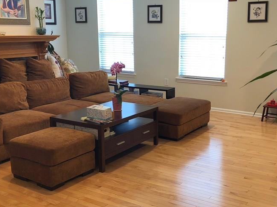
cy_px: 105
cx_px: 164
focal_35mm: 44
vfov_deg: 32.9
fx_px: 352
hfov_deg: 42.8
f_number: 1.8
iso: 32
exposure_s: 1/30
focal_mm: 3.99
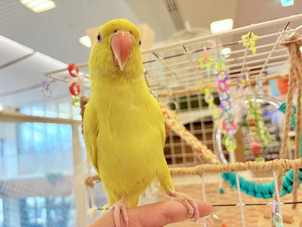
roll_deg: +7.0
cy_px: 114
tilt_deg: +7.6
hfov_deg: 67.3
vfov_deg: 53.1
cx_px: 151
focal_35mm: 26
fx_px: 227
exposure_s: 1/179
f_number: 1.6
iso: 125
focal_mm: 5.96
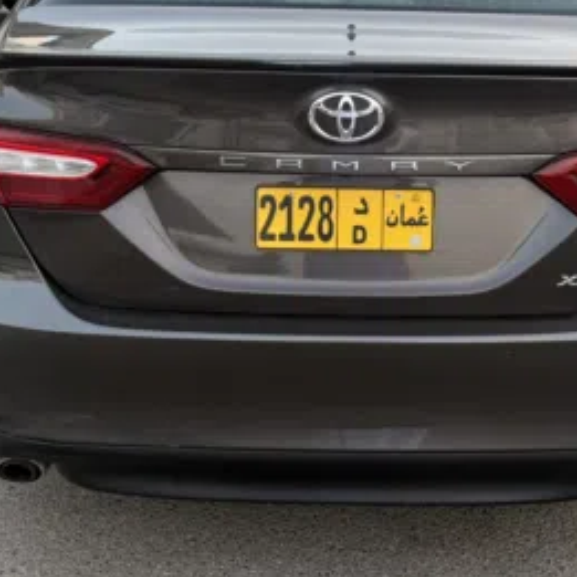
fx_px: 981
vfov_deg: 32.6
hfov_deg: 32.6
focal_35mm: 52
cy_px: 208
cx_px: 374
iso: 125
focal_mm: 6.76
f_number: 1.78
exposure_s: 1/121
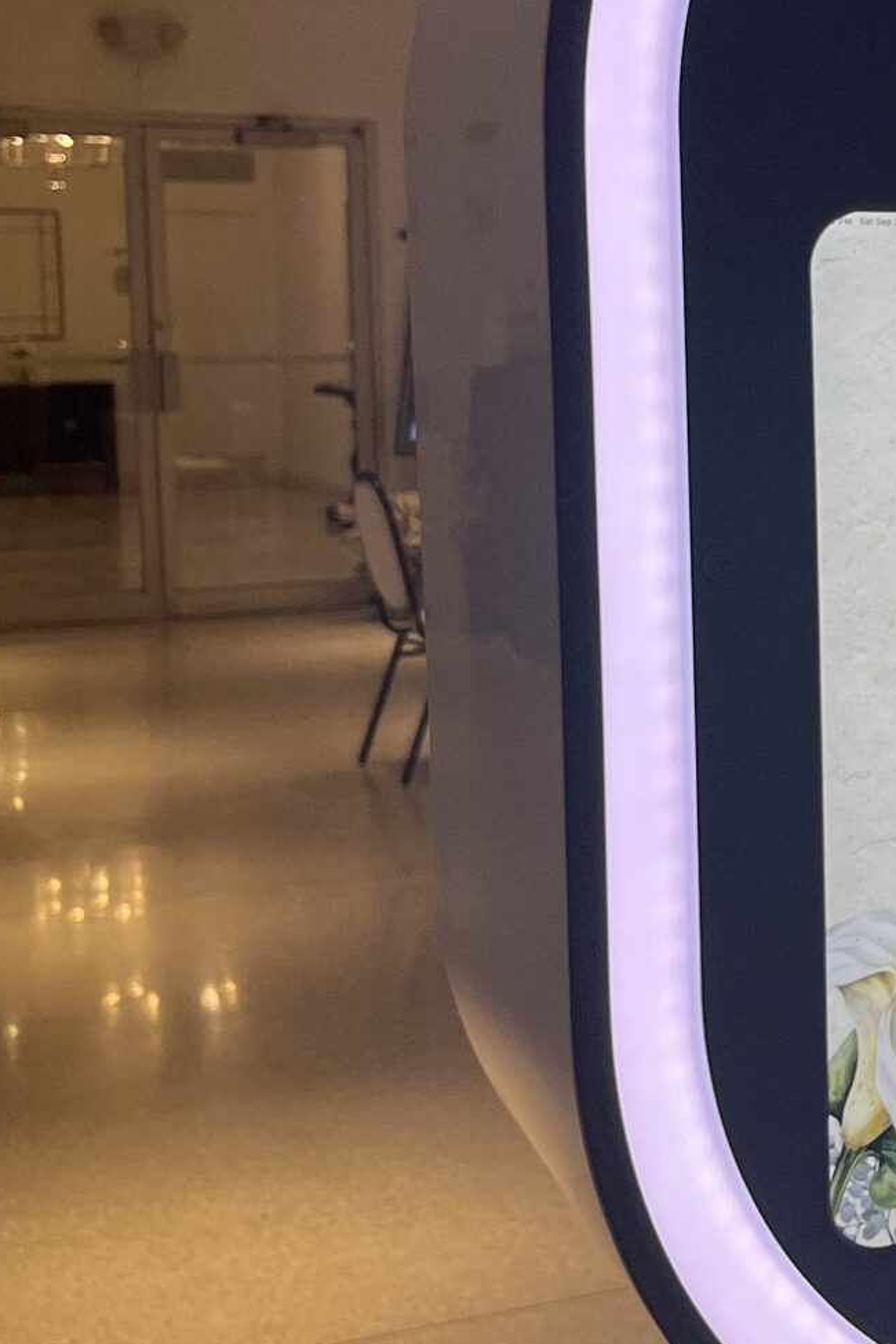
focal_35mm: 71
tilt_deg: -5.2
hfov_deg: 17.4
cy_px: 549
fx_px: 2650
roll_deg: +0.8
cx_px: 1308
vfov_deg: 28.4
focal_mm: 5.1
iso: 80
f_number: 1.6
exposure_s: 1/120
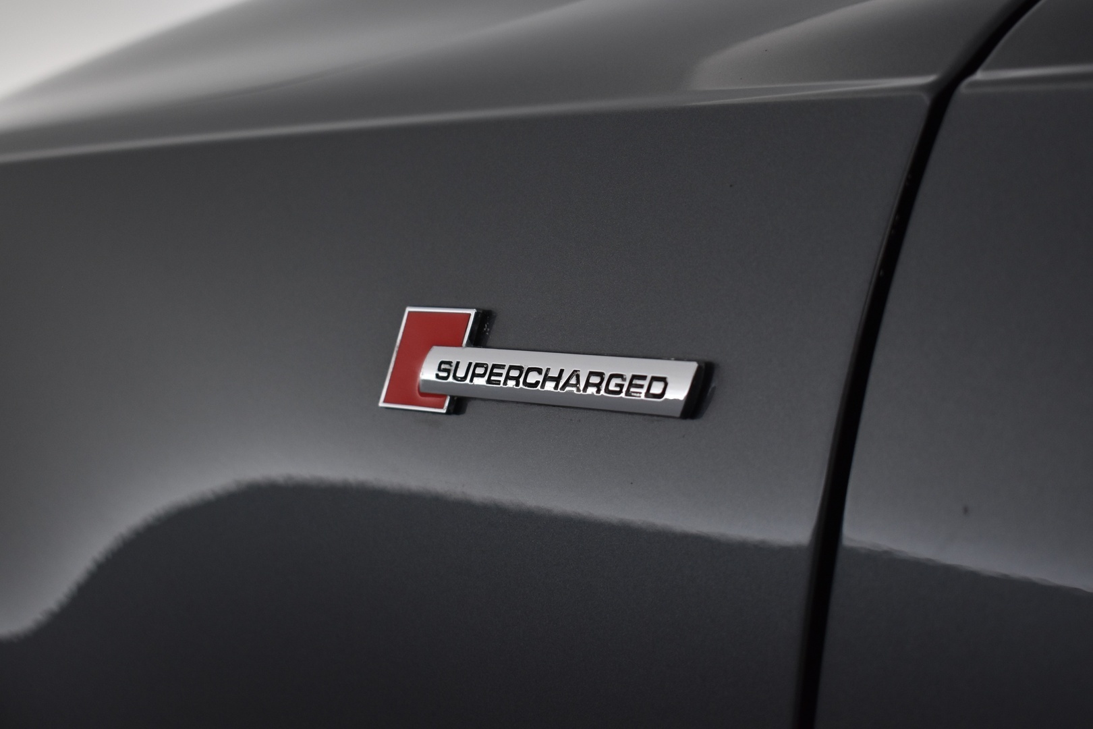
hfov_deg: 36.9
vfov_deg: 25.1
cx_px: 546
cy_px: 364
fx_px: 1639
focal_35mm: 54
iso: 800
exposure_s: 1/60
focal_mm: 36
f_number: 4.8
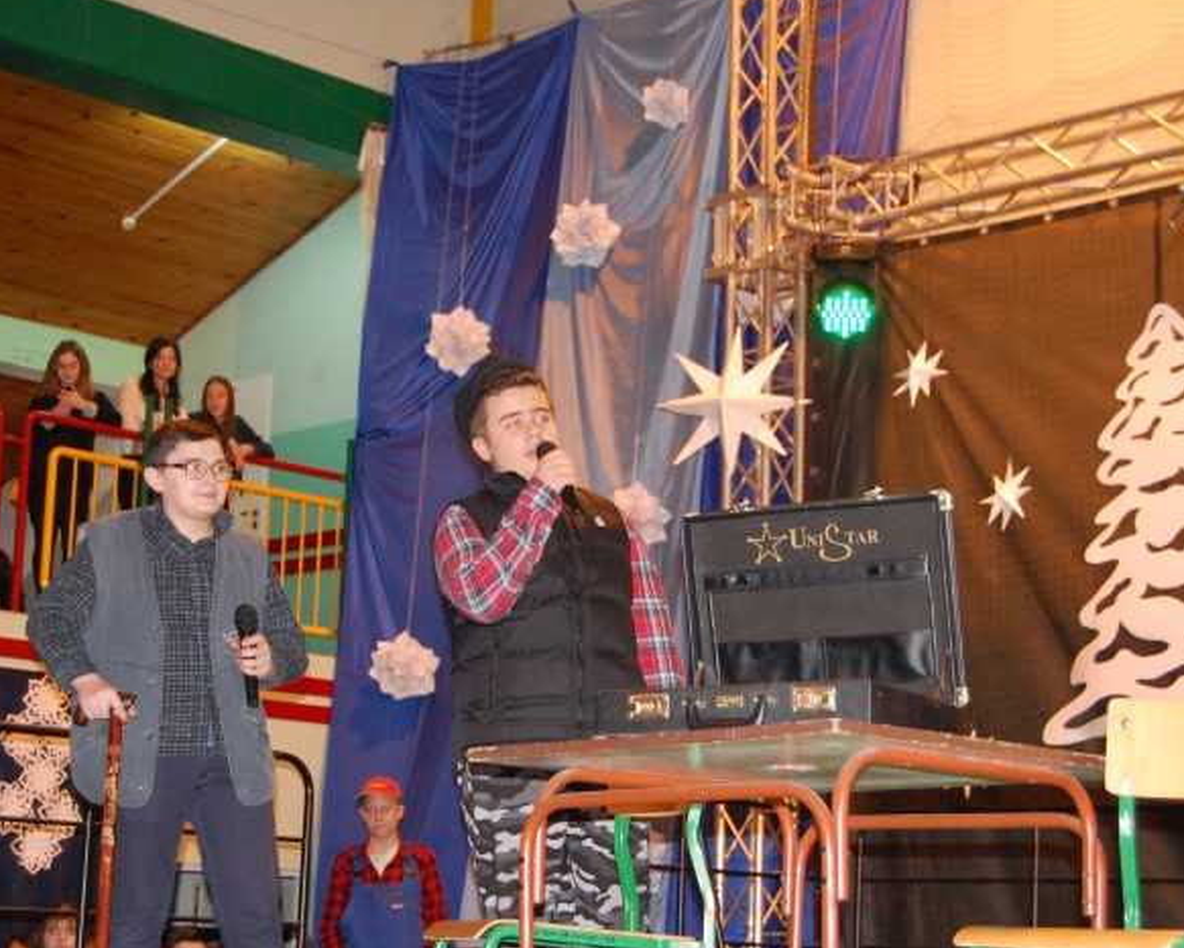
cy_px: 517
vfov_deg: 22.6
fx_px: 2371
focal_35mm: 68
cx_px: 549
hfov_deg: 28.0
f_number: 4.8
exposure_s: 1/60
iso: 1250
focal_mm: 35
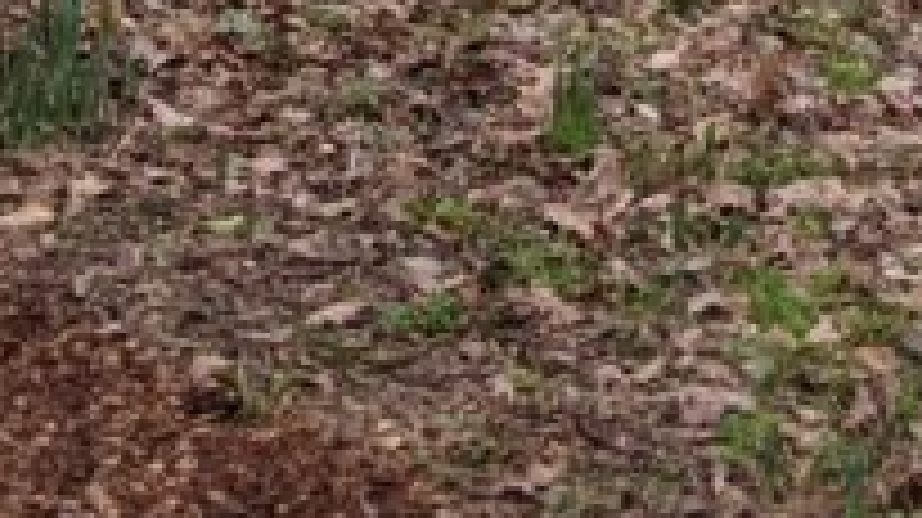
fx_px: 3591
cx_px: 918
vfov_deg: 7.6
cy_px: -811
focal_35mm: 147
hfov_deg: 14.4
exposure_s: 1/782
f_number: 1.8
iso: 43
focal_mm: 4.44
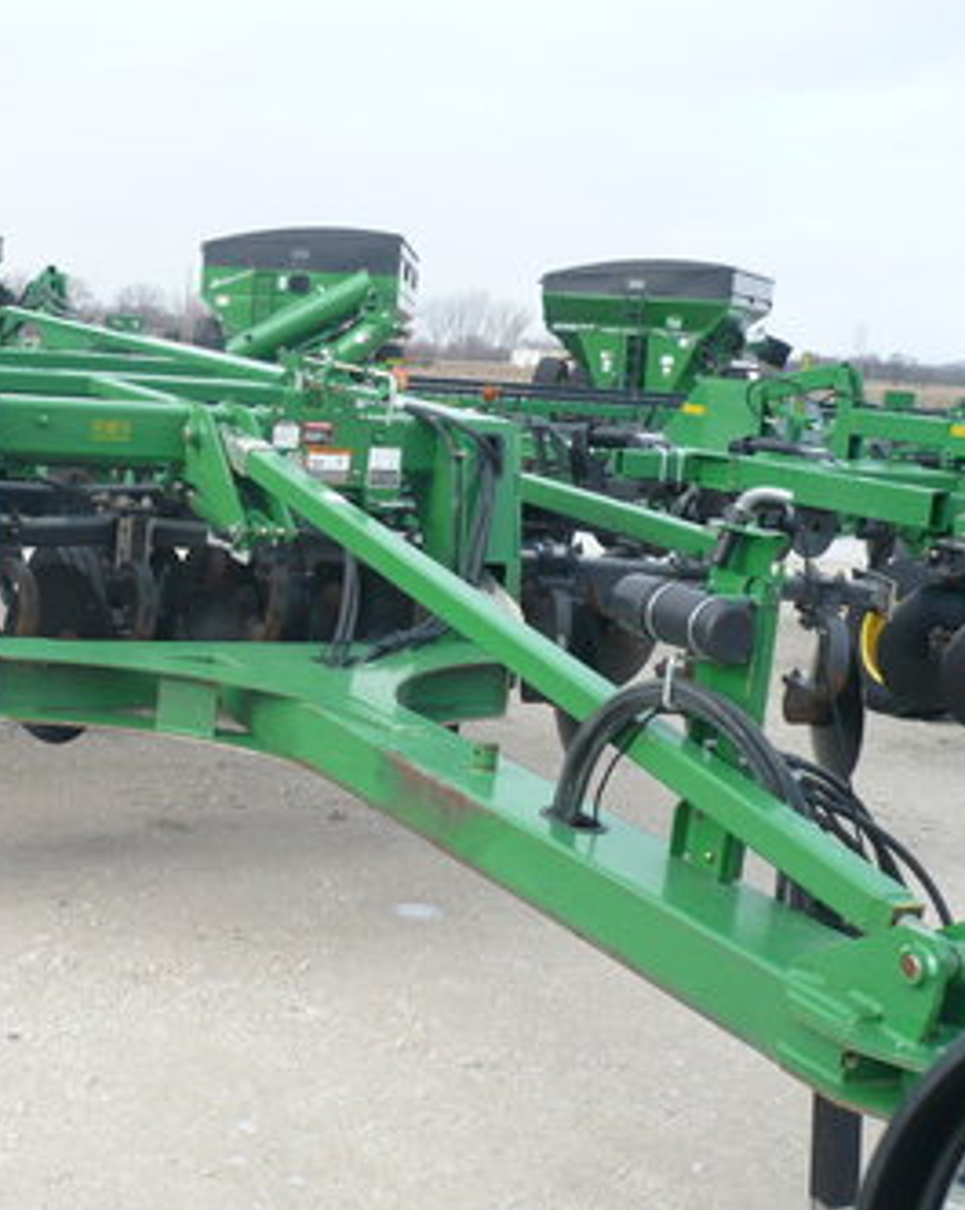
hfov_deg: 26.4
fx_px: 2002
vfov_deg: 33.6
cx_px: 135
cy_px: 561
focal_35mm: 56
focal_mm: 5.8
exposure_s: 1/400
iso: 100
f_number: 2.8
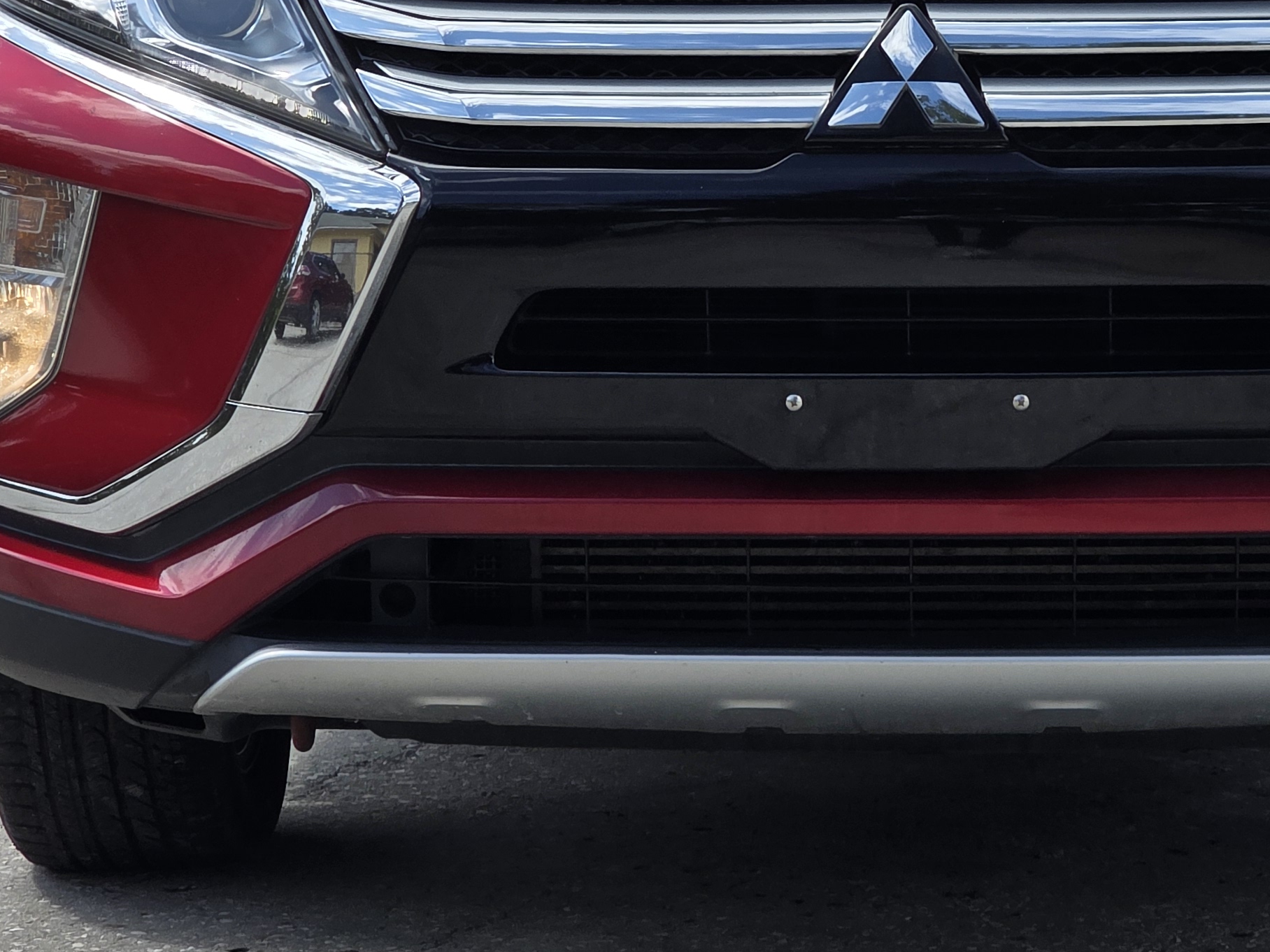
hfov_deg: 13.0
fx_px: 5577
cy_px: 180
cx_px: 923
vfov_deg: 9.7
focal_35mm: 152
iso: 50
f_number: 2.4
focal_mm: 7.9
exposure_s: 1/1632
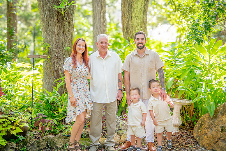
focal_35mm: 54
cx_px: 113
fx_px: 336
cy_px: 72
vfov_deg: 25.2
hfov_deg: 37.2
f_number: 4
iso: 400
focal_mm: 50
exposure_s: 1/250
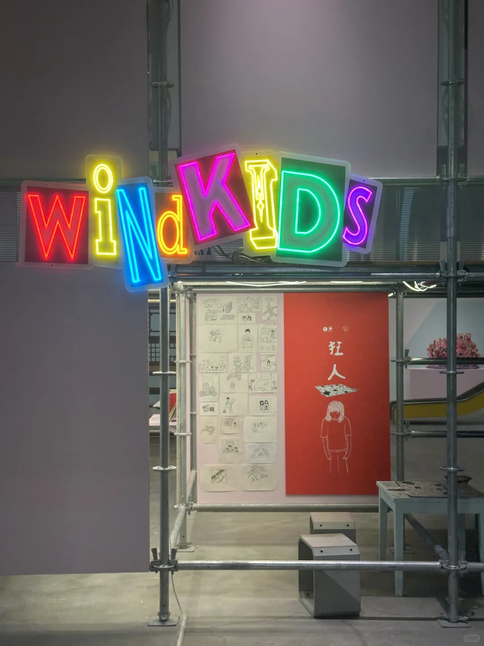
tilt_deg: +0.1
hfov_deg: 30.3
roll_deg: -0.3
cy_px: 323
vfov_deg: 39.7
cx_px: 242
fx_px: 895
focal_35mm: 48
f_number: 1.78
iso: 40
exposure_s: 1/104
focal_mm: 6.86
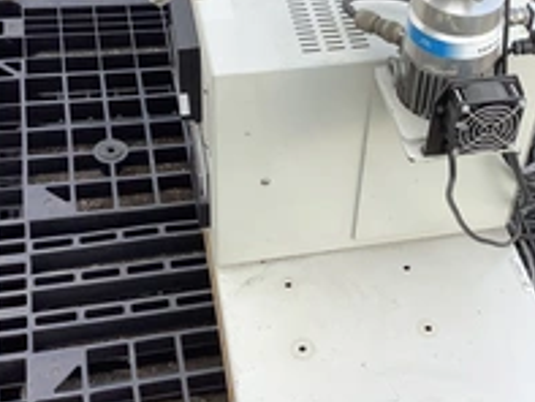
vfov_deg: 23.1
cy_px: 95
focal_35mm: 63
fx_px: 974
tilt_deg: -40.7
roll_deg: -11.0
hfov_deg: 30.5
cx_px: 353
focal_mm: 3.3
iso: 25
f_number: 2.4
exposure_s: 1/205
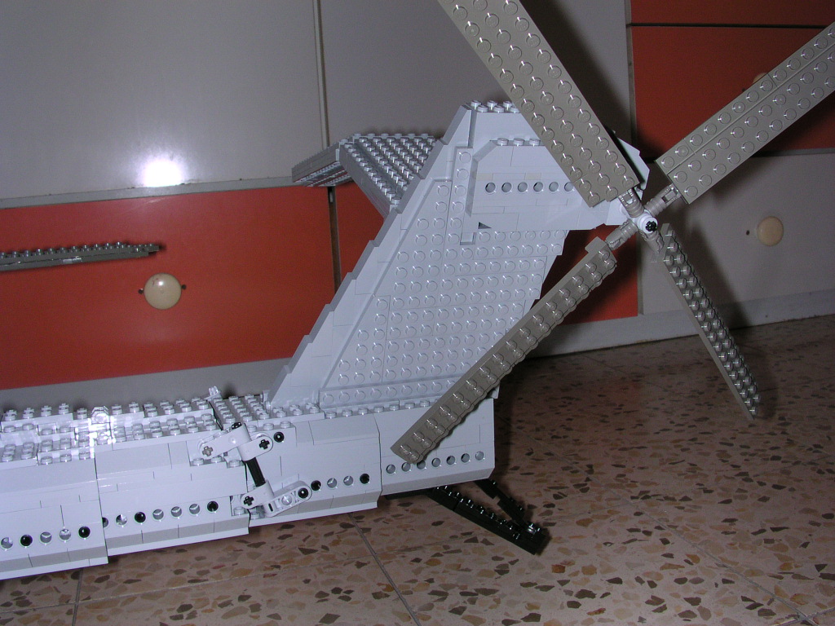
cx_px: 418
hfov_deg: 50.1
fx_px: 893
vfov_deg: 38.7
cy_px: 313
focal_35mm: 37
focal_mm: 5.6
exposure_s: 1/60
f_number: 4.5
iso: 100
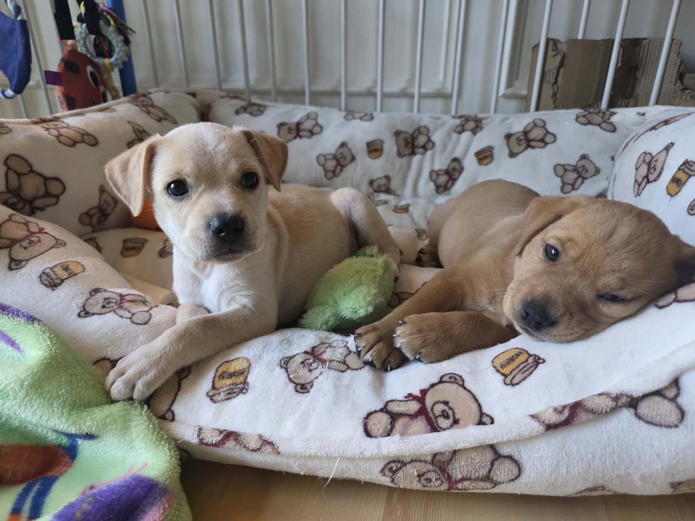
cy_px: 260
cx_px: 348
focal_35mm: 23
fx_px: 462
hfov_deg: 73.9
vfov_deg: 58.9
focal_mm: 6.3
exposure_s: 1/120
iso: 640
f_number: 1.7
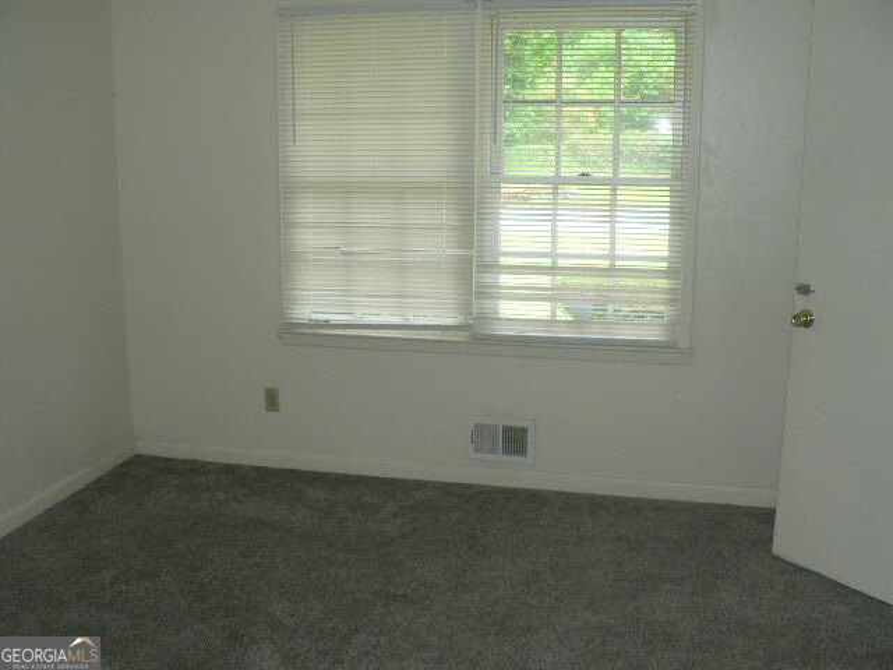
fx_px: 929
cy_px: 335
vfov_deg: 39.7
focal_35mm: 36
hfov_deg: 51.4
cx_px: 446
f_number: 2.8
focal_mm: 6
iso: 80
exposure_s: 1/50
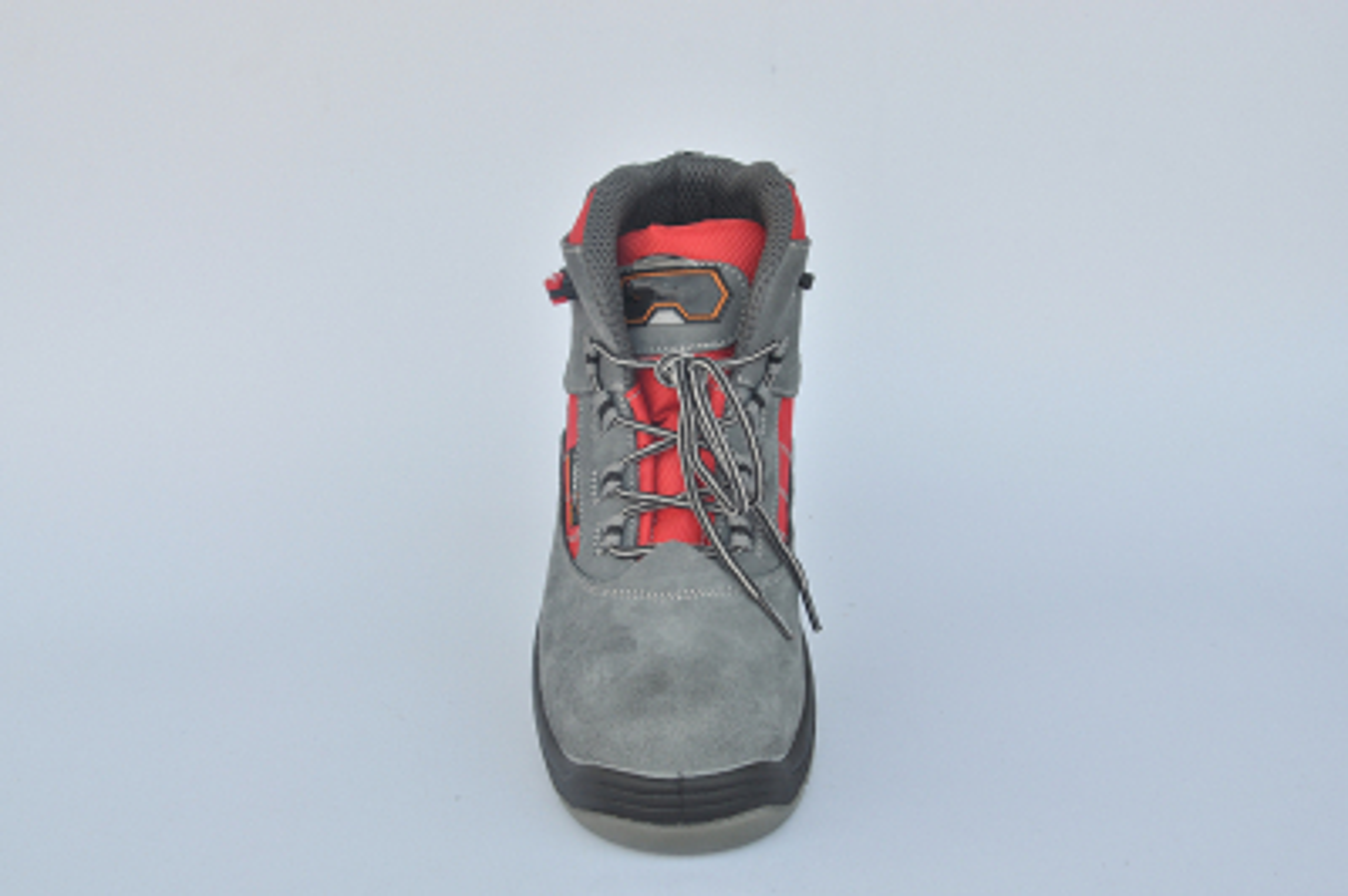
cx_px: 674
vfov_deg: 31.8
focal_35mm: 42
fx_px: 1571
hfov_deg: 46.4
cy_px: 448
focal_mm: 28
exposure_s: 1/125
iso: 200
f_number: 7.1
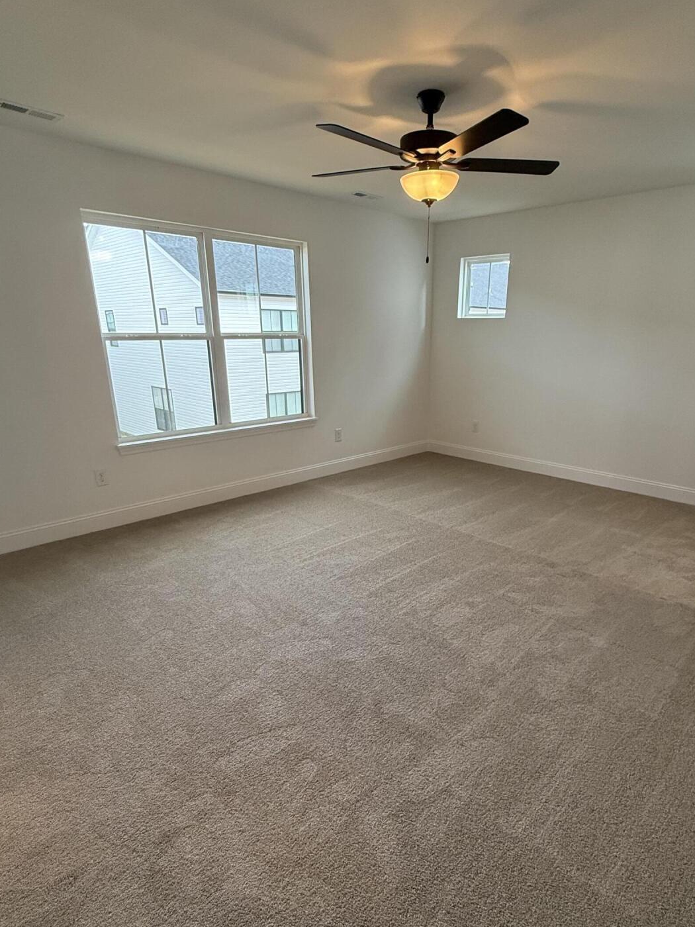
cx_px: 385
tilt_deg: -20.1
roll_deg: -0.9
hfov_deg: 65.8
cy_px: 522
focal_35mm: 20
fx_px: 535
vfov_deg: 81.4
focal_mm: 2.22
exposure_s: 1/120
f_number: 2.2
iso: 160
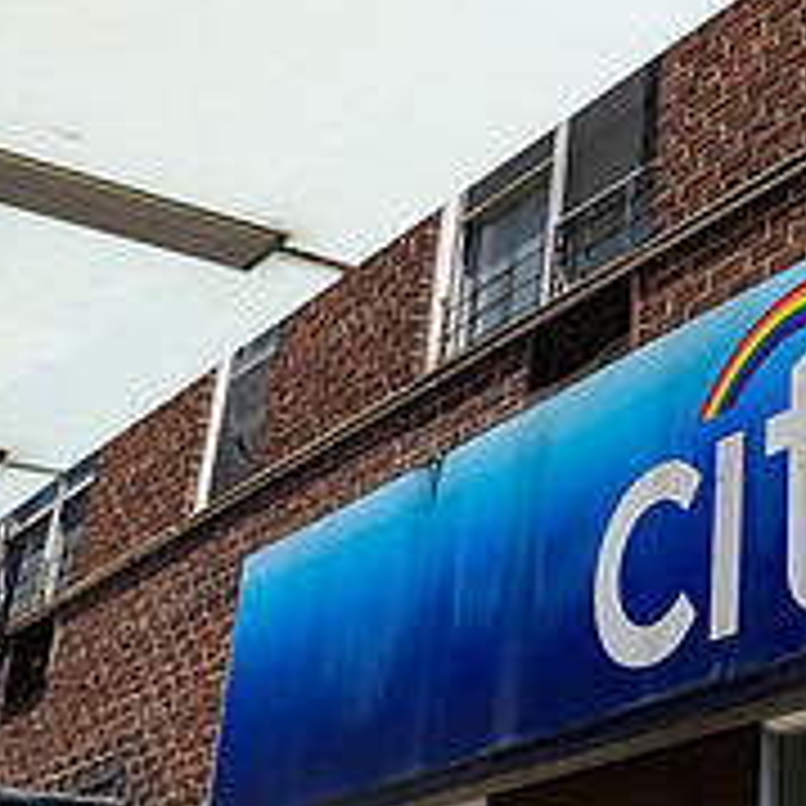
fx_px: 1739
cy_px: 272
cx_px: 856
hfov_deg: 24.6
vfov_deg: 26.0
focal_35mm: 66
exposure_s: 1/2000
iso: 200
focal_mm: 24
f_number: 4
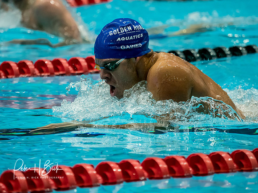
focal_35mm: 337
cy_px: 89
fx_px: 2515
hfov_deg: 5.9
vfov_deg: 4.4
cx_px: 123
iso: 2500
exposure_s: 1/1000
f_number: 2.8
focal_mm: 150
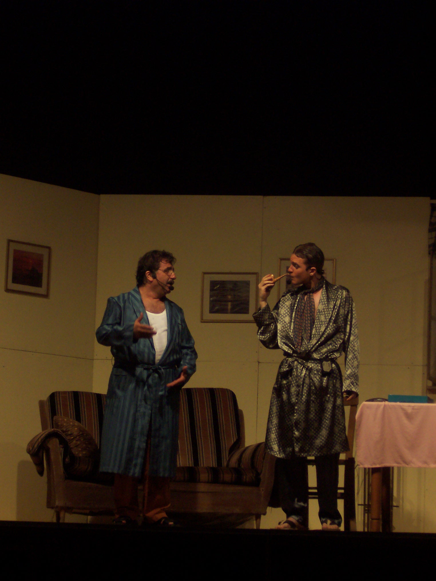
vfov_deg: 15.3
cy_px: 290
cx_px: 218
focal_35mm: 129
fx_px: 2166
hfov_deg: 11.5
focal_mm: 20
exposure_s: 1/125
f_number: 4.3
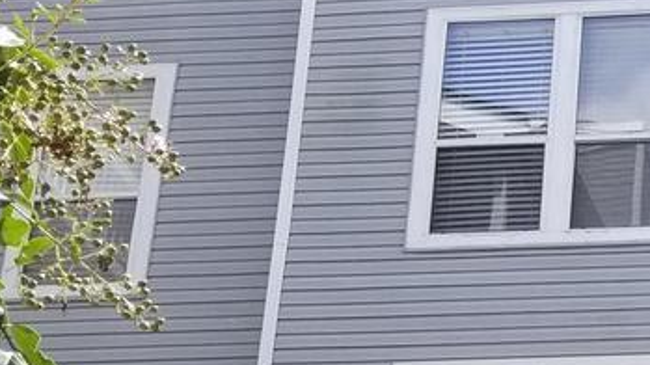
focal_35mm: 117
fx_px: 2016
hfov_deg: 16.4
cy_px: 711
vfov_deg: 9.7
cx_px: 1037
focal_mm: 4.25
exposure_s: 1/1064
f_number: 1.7
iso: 50
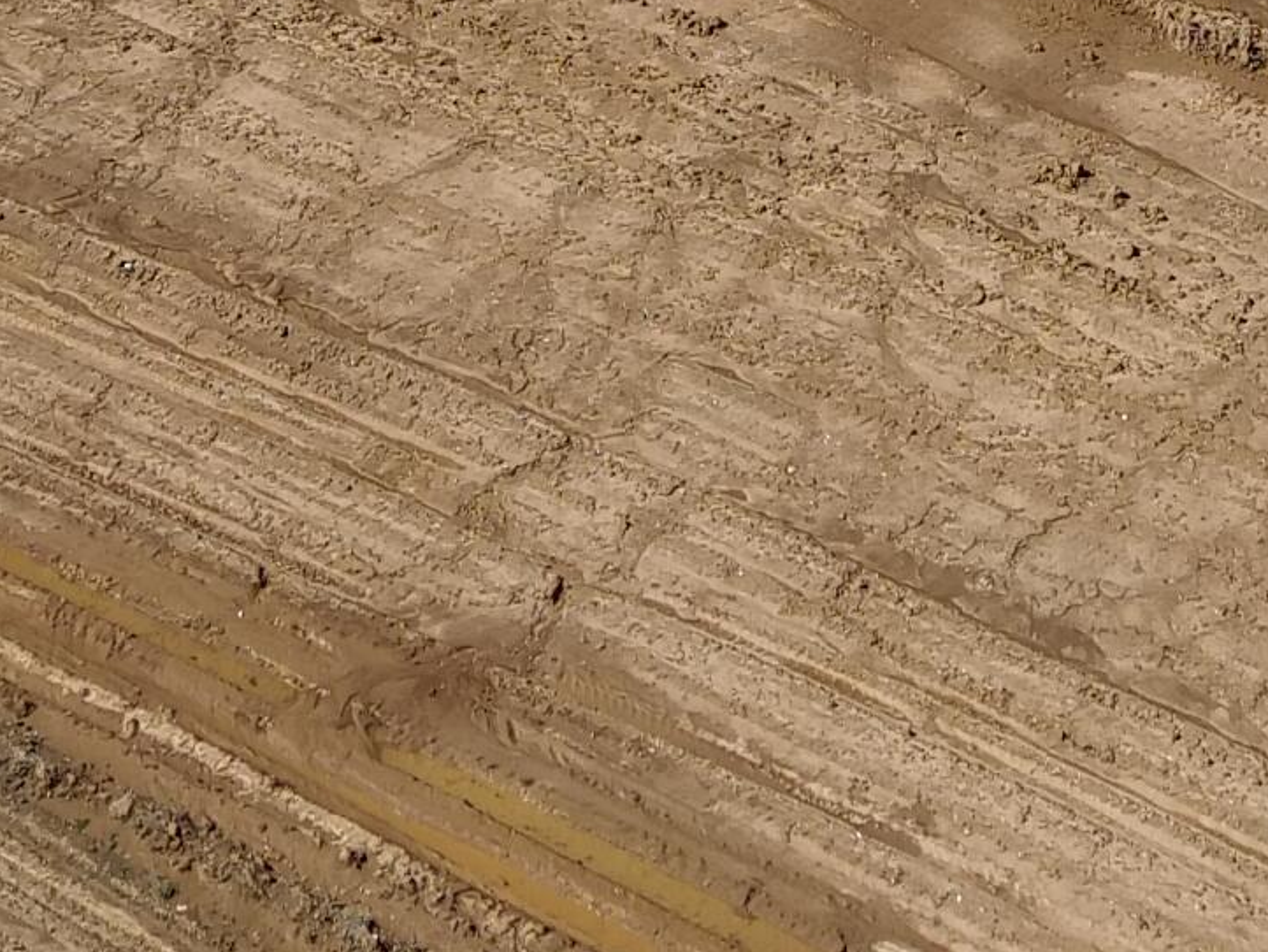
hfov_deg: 18.2
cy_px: -919
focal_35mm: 108
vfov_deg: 12.2
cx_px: 688
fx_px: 3957
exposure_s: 1/1250
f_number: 1.8
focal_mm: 4.74
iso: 100
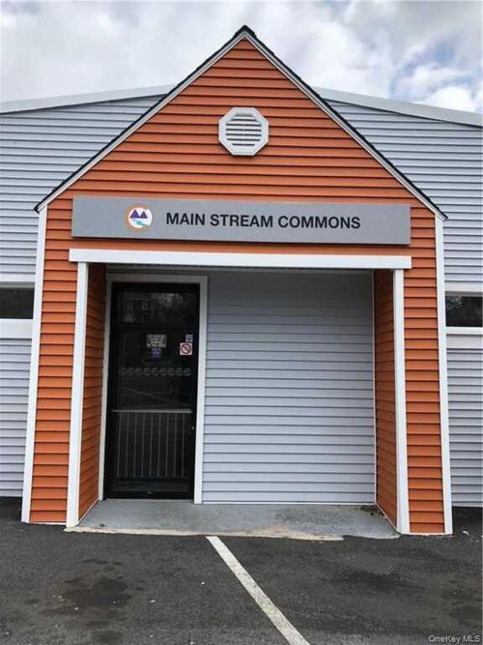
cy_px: 322
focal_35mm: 28
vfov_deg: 63.5
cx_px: 242
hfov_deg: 49.7
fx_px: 521
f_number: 1.8
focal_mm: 4
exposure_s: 1/600
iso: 20
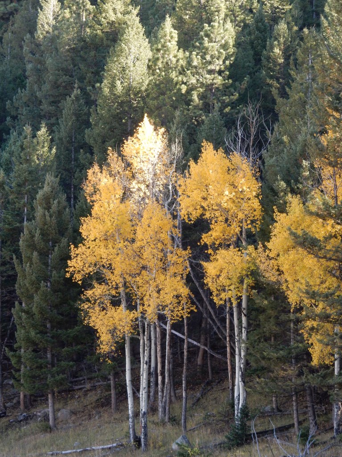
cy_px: 228
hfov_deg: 6.5
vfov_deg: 8.6
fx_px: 3017
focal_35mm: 229
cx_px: 171
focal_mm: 40.9
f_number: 6.3
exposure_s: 1/60
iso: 200
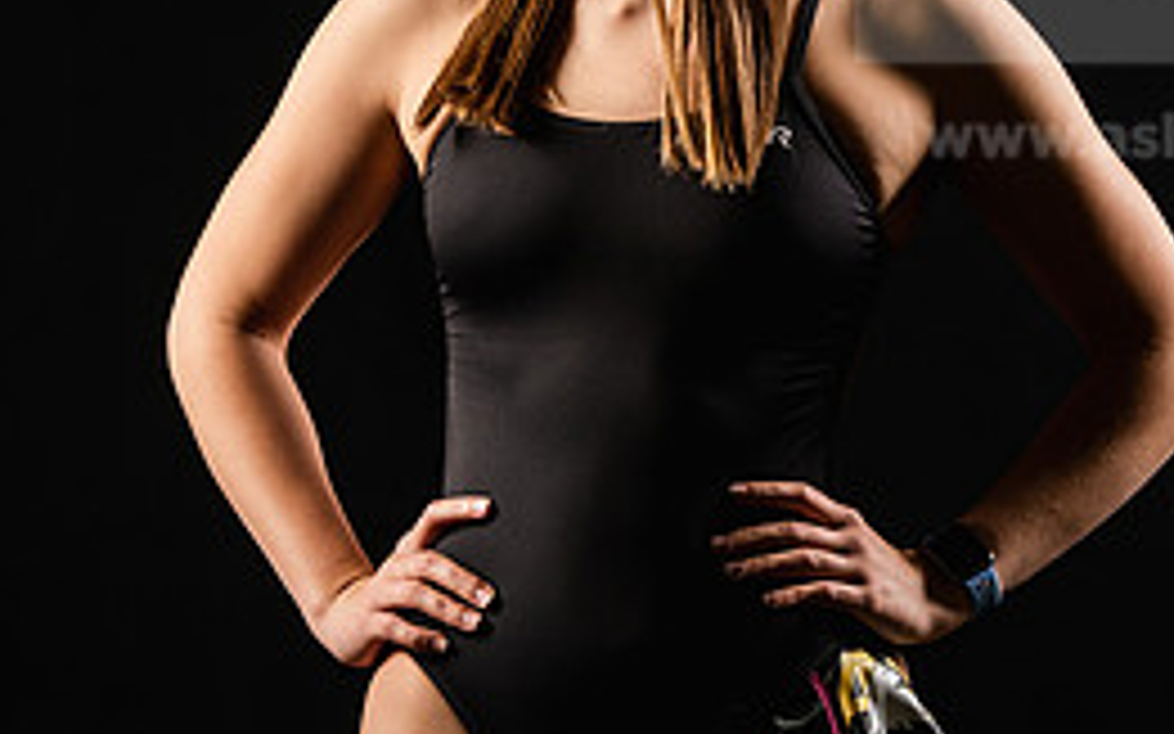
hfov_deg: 7.6
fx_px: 8829
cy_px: 232
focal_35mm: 276
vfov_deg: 4.8
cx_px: 720
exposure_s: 1/250
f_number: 5.6
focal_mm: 122
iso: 320
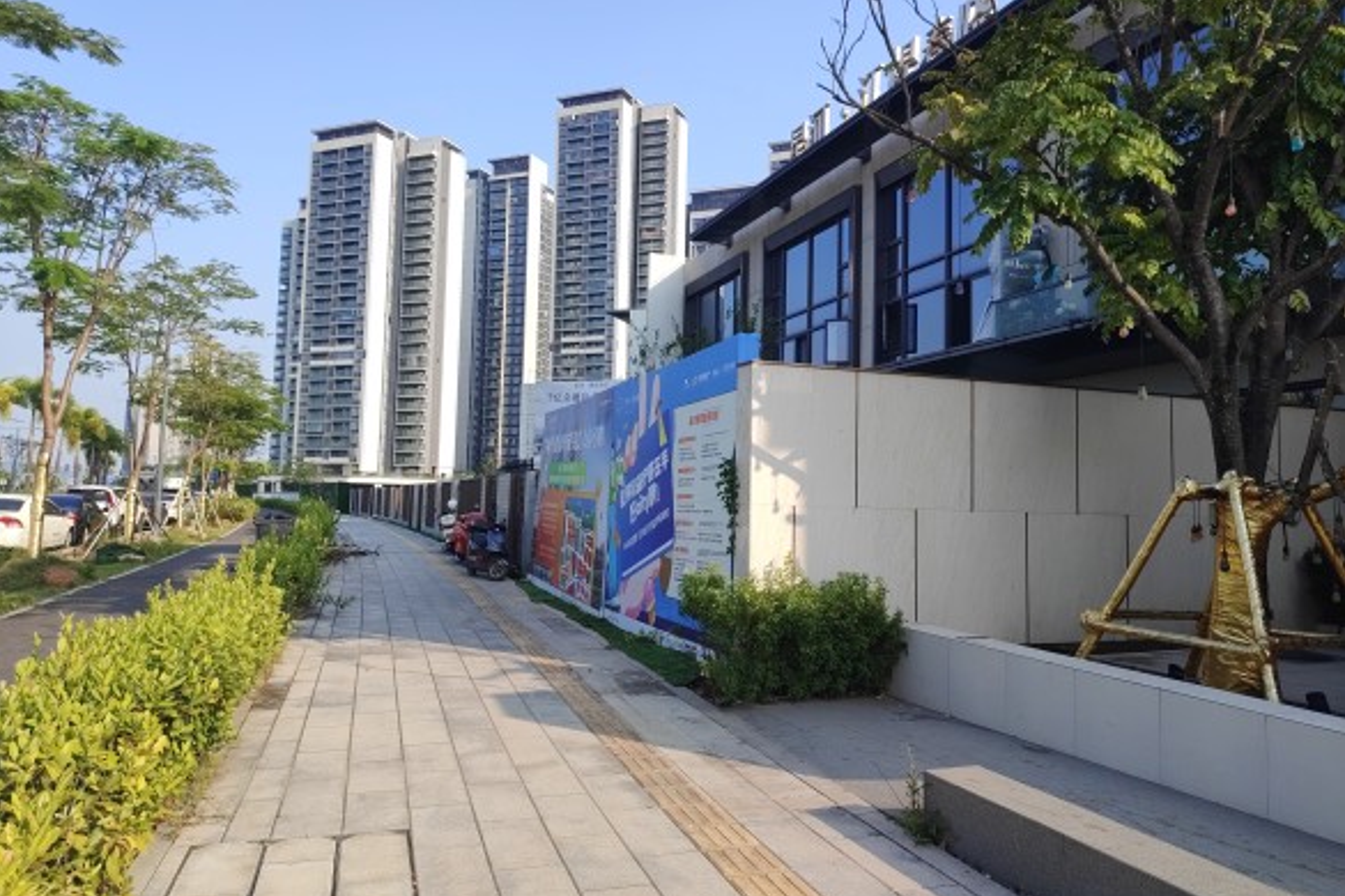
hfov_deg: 73.7
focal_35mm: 24
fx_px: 897
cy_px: 420
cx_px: 672
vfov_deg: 53.1
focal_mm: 5.25
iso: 50
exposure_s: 1/394
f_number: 1.8
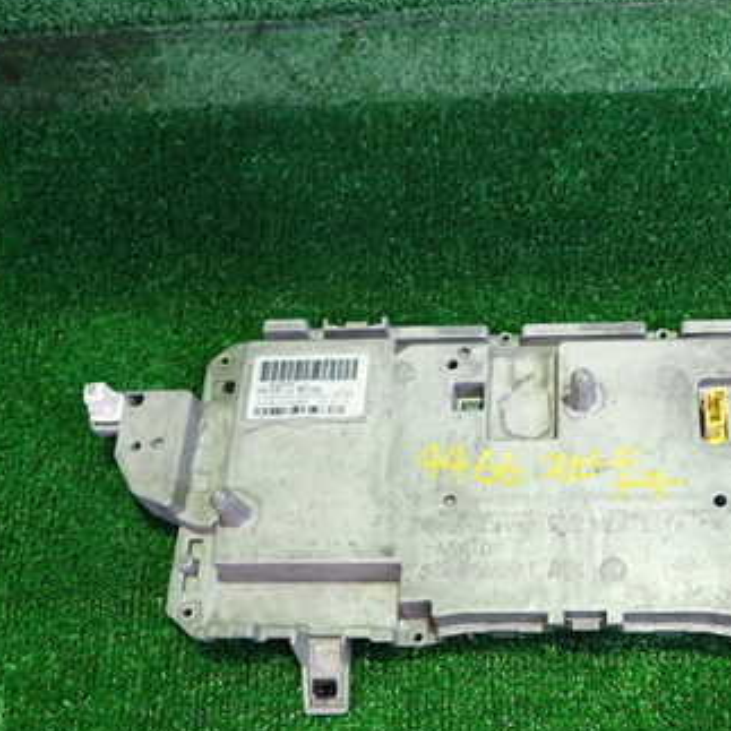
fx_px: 980
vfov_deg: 40.7
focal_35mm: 41
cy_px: 439
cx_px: 539
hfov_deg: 39.9
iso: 400
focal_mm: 4.5
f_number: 2
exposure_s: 1/30
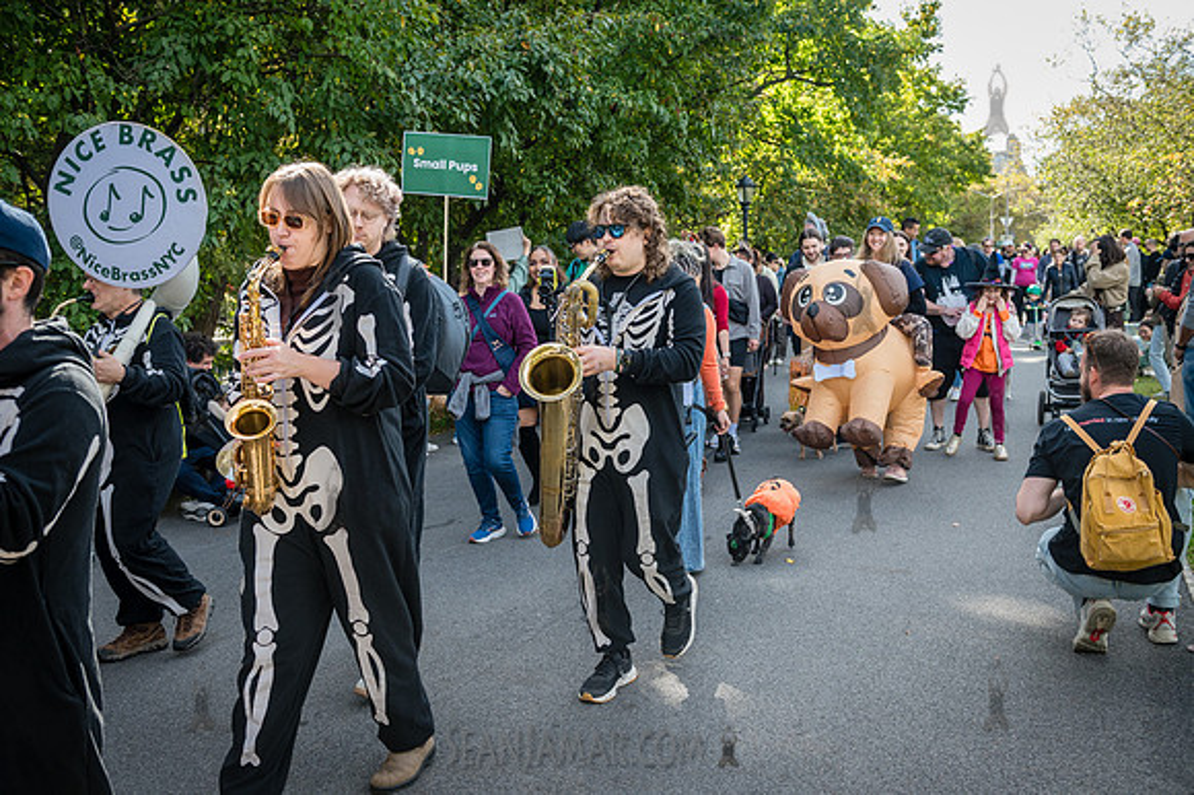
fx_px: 1127
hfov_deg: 55.8
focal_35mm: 34
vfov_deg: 38.8
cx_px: 597
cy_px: 398
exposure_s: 1/1000
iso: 1000
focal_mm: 34
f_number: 5
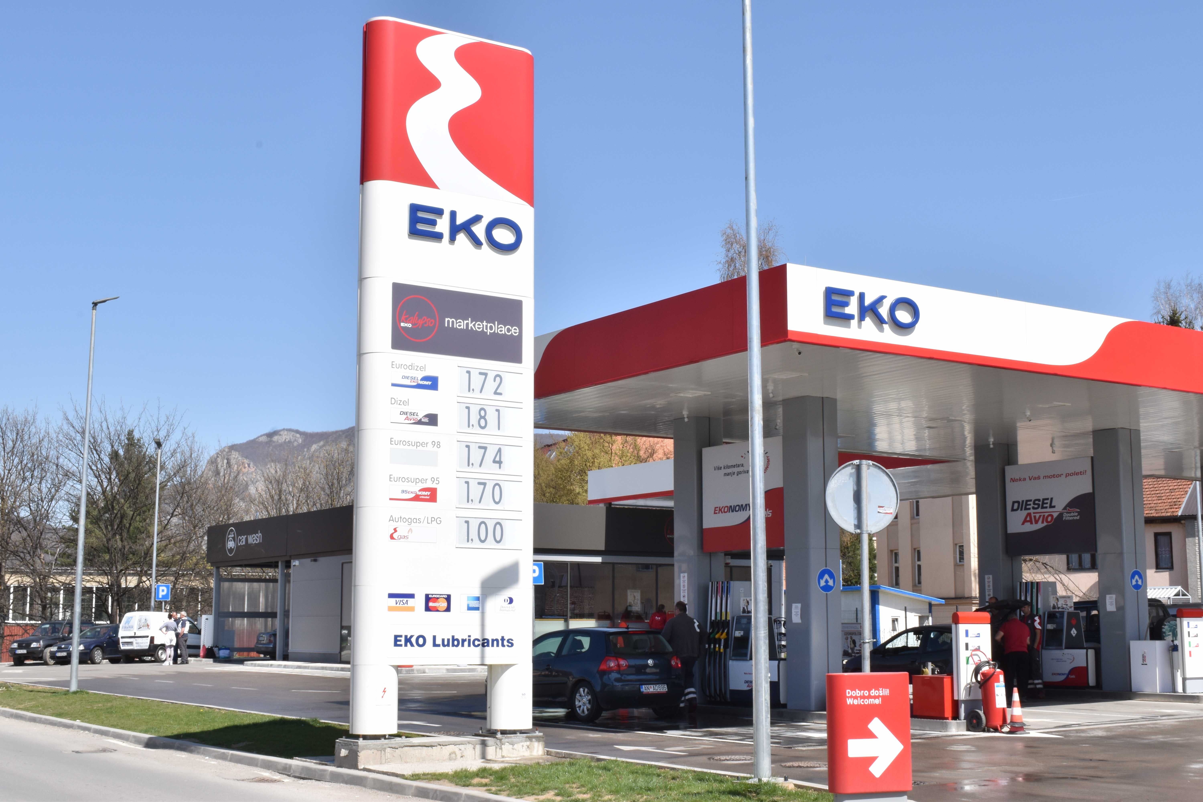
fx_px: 1554
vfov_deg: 28.9
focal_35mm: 46
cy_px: 401
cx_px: 602
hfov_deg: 42.3
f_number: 29
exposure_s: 1/80
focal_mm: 31
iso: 250
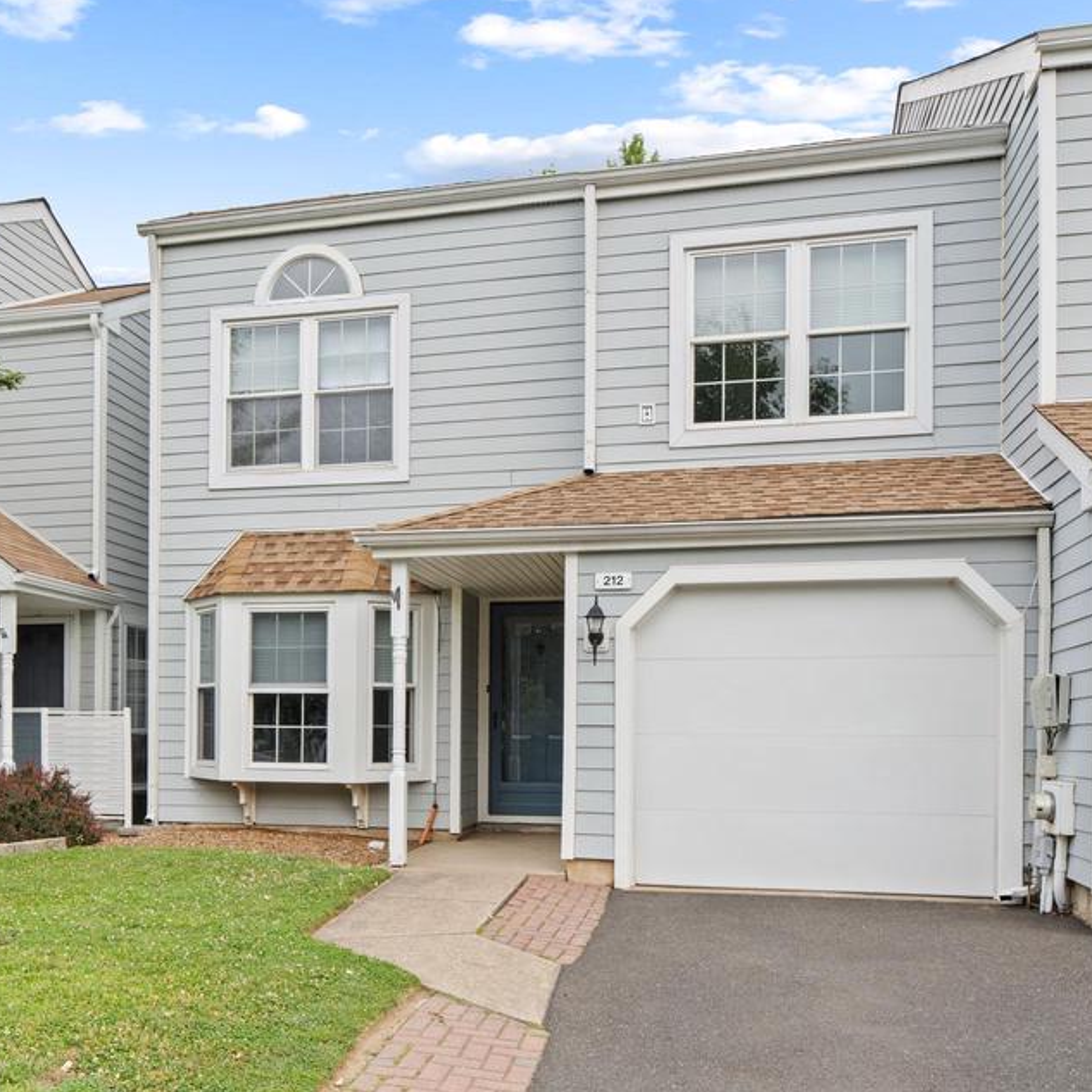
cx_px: 393
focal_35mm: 33
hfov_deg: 49.1
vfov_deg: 49.7
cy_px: 524
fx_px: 1178
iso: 400
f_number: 11
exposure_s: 1/60
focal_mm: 24
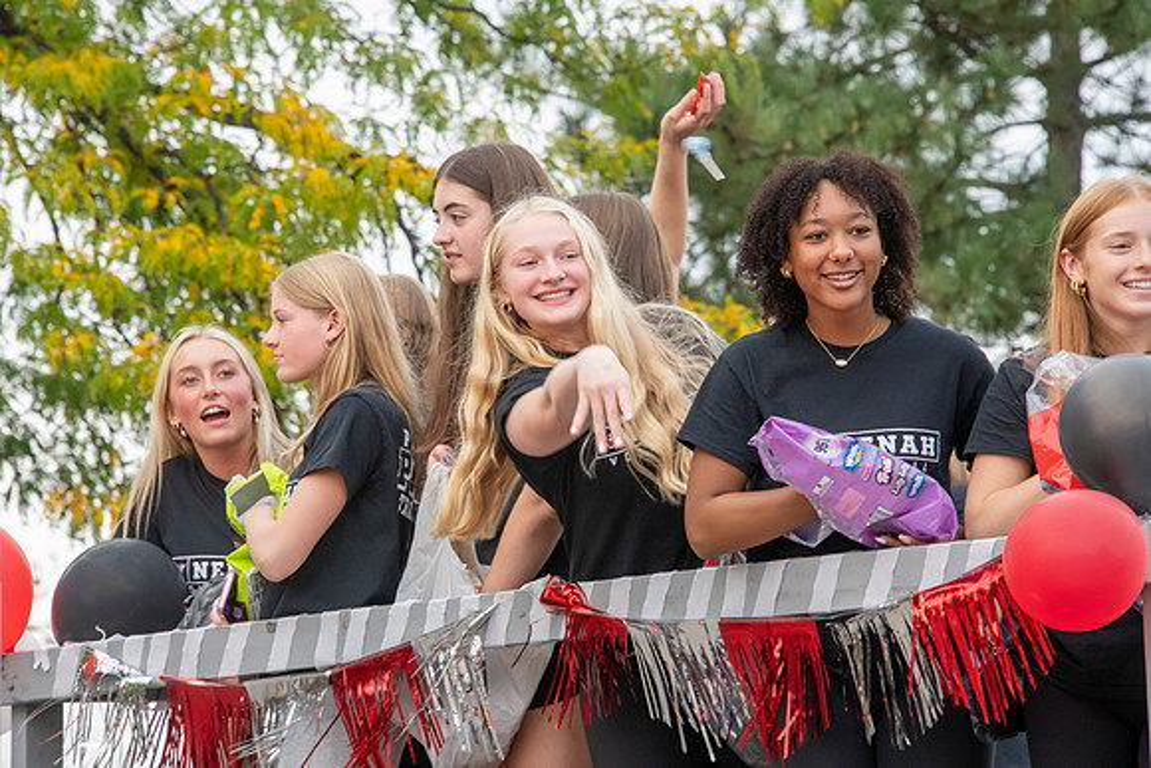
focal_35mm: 230
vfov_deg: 6.0
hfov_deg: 8.9
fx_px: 7355
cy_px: 384
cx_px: 576
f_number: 11
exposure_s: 1/200
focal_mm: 230
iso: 3200
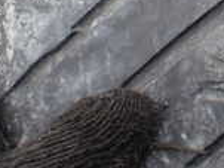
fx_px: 769
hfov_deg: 14.4
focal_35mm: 119
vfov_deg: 11.6
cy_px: -126
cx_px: 412
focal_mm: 5.4
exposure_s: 1/250
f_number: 3.2
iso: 100
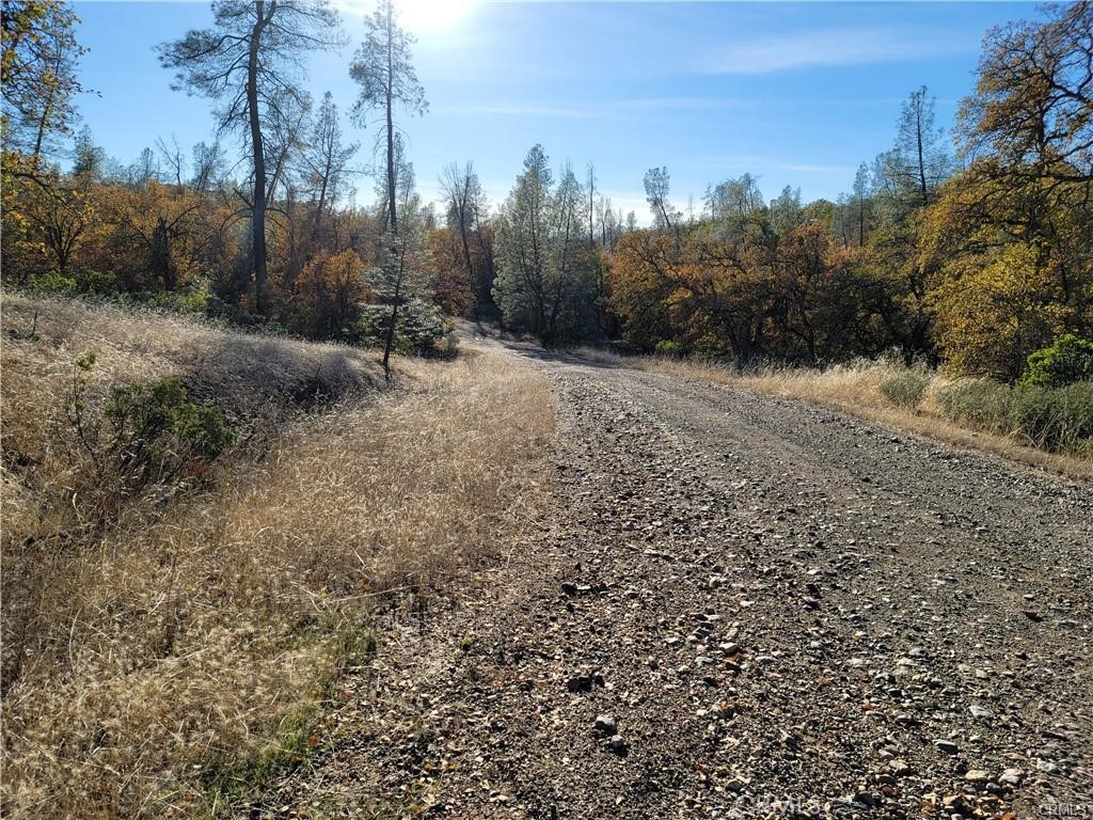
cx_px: 546
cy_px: 410
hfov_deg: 69.4
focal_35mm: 25
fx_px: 789
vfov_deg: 54.9
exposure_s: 1/963
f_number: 1.8
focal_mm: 7
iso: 20
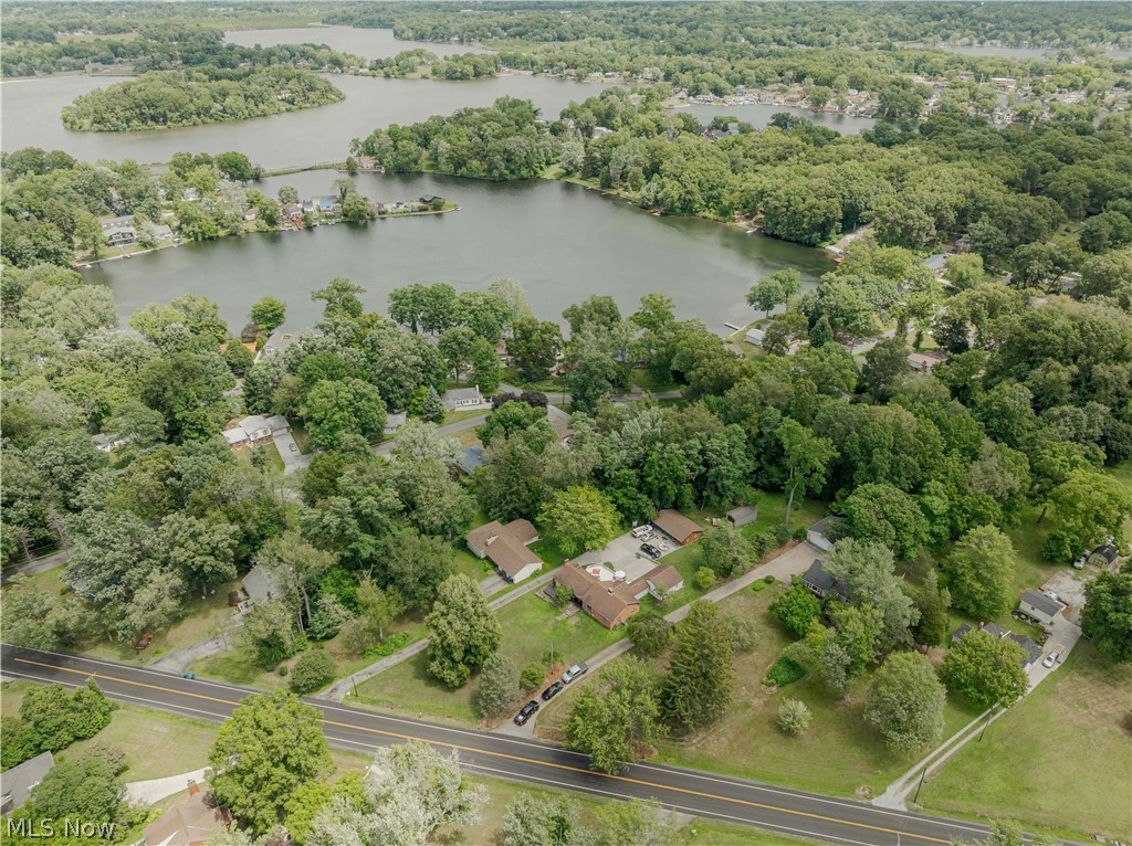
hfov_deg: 71.6
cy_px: 423
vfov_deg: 56.7
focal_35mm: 24
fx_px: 784
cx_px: 566
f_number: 4
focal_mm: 12.29
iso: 150
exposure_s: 1/200
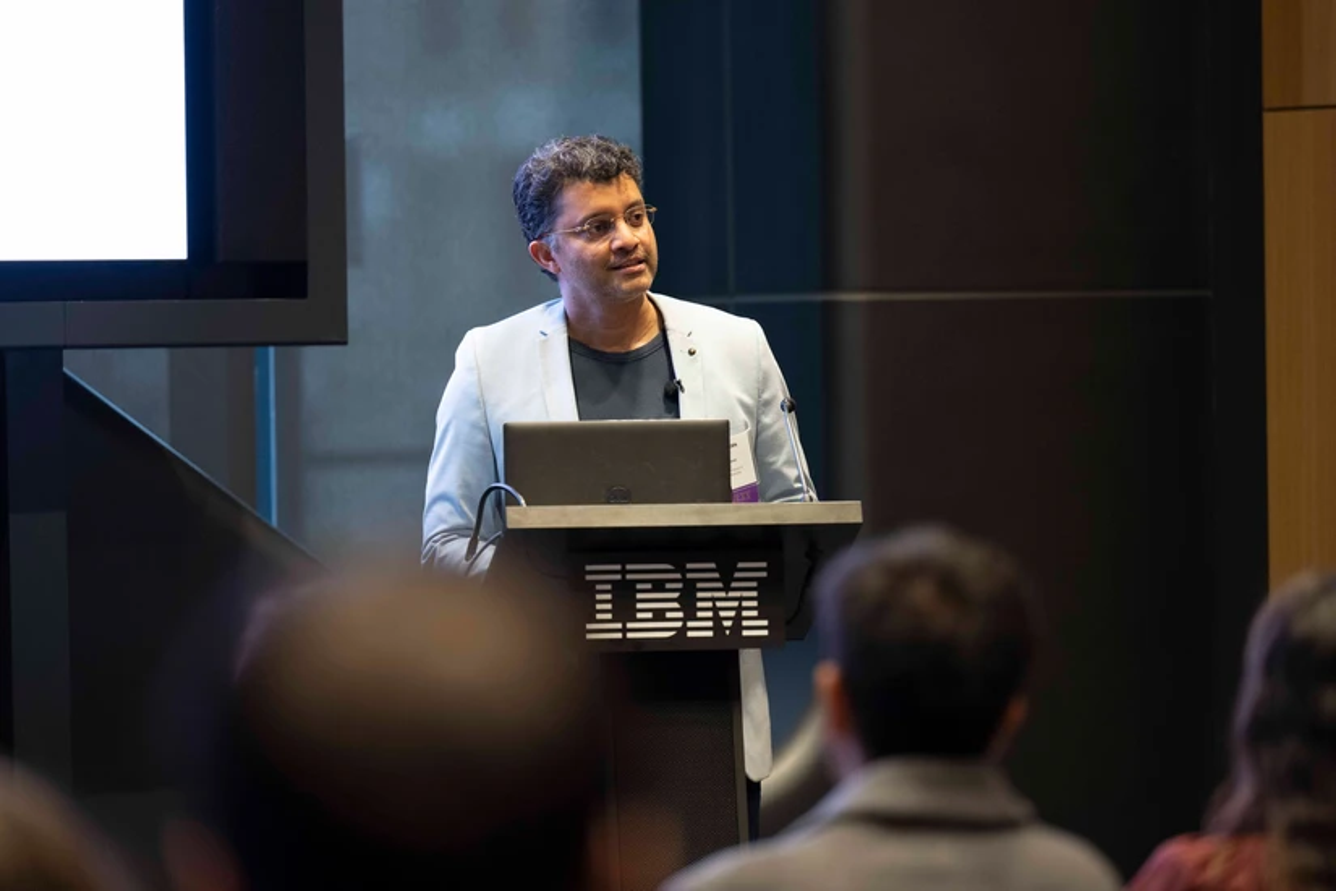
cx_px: 668
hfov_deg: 10.3
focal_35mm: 200
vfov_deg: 6.9
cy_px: 446
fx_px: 7422
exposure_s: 1/125
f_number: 3.2
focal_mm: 200
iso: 1600
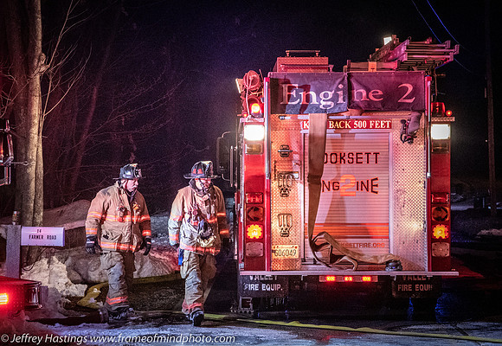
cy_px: 188
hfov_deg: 17.4
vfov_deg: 12.1
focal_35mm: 116
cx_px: 258
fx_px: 1638
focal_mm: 66
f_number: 5.6
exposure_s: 1/160
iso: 10000
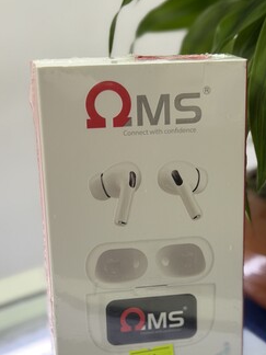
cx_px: 182
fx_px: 809
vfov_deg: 24.4
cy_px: 270
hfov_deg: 18.6
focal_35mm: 79
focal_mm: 6.76
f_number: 1.78
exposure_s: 1/50
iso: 64
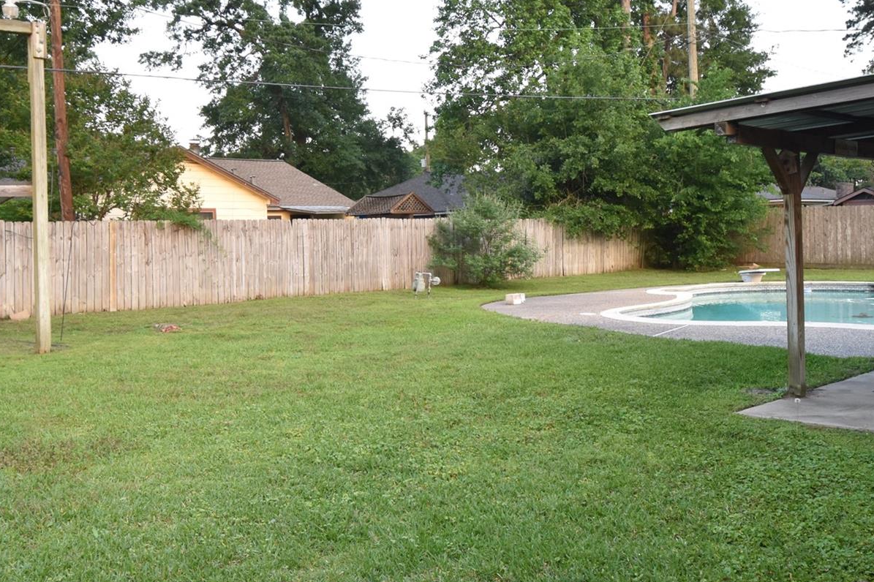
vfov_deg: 36.8
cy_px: 249
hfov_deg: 53.1
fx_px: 874
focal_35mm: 36
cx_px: 415
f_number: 5.6
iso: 500
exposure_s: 1/125
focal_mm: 14
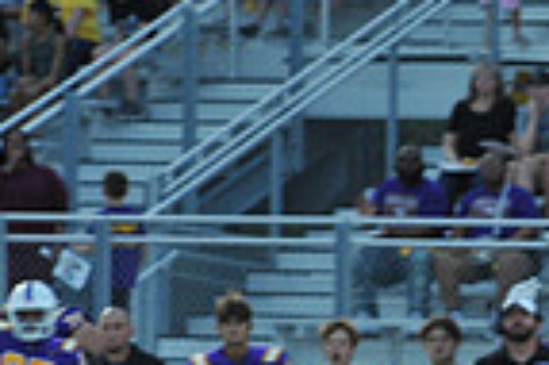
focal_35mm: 809
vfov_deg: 1.7
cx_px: 948
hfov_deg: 2.5
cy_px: 488
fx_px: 12323
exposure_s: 1/400
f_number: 6.3
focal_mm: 200
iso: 1600
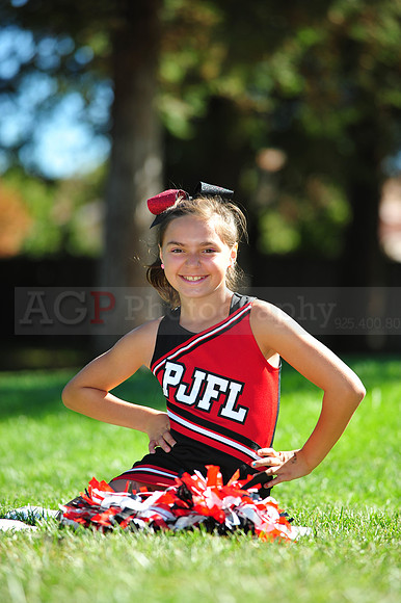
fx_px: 3345
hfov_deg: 6.9
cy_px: 302
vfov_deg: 10.3
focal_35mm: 200
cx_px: 200
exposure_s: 1/1000
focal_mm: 200
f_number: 4.5
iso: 400
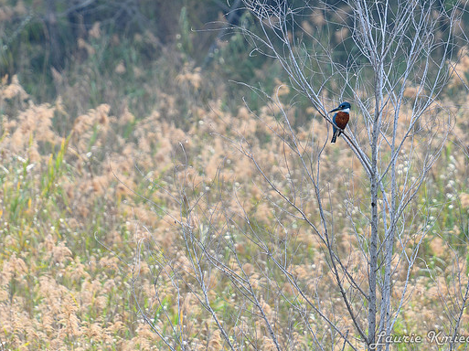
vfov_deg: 2.4
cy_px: 127
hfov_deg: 3.3
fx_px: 8245
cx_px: 359
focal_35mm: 609
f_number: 2.8
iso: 100
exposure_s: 1/1000
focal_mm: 200
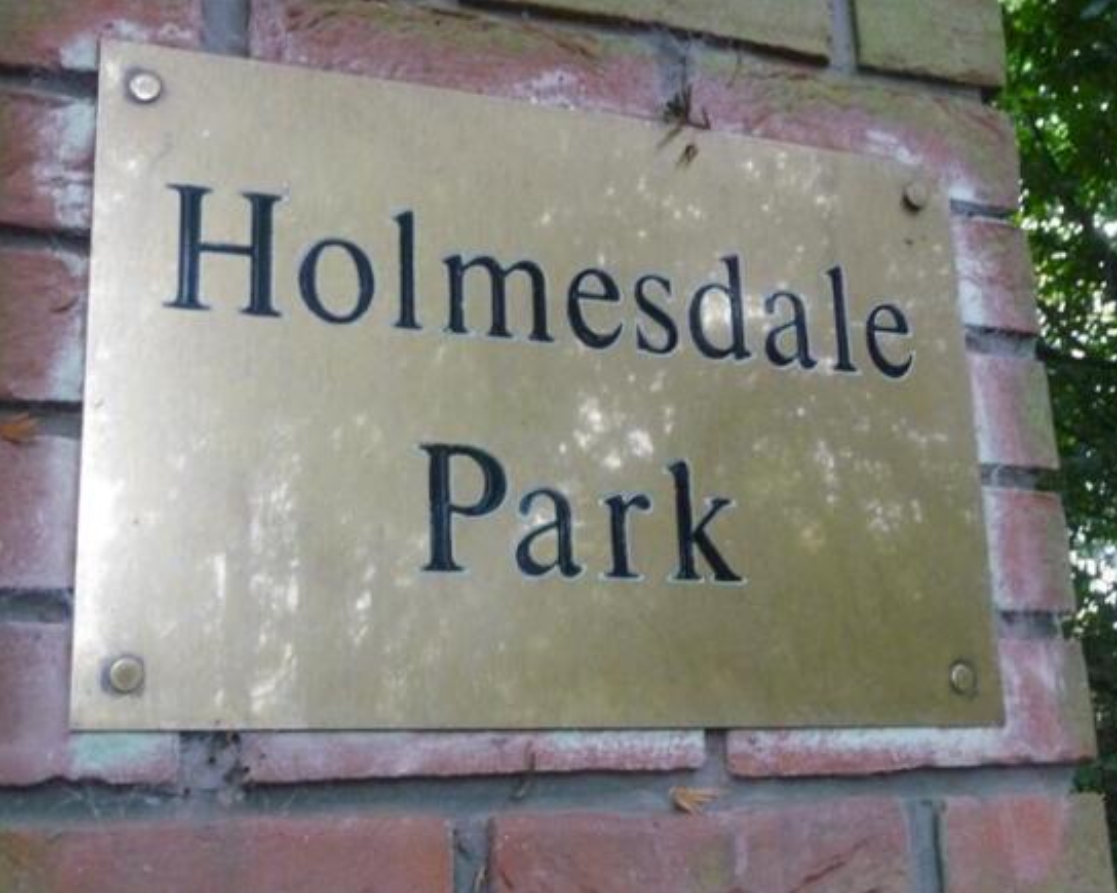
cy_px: 446
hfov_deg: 41.1
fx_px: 1487
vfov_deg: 33.4
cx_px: 529
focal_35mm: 45
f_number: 4
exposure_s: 1/30
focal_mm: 7.1
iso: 400
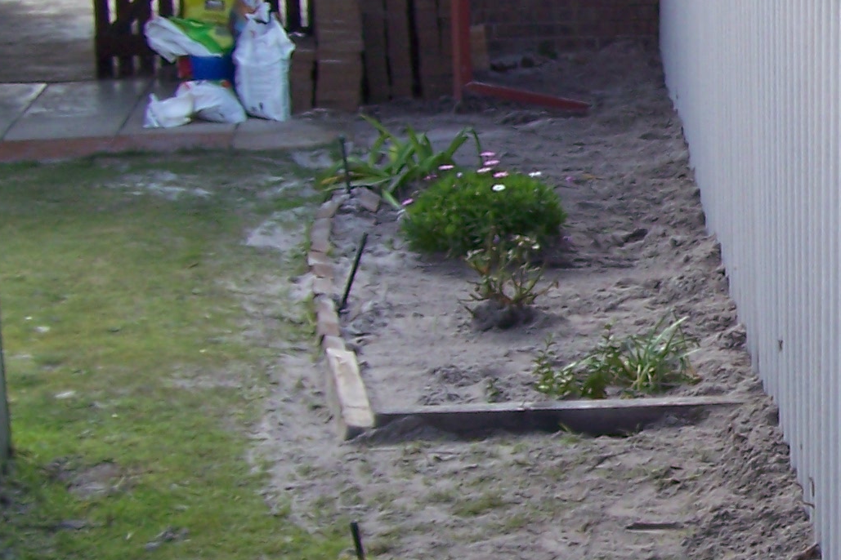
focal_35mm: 118
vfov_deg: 11.6
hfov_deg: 16.7
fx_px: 2756
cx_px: 983
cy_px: 274
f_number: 2.8
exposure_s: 1/250
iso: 64
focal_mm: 6.3
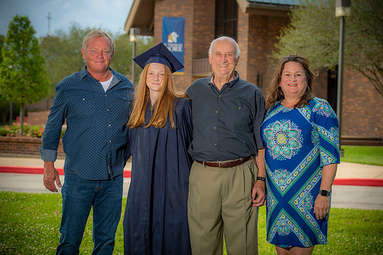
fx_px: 914
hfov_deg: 23.7
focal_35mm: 86
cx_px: 192
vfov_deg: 15.9
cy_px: 128
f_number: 5.6
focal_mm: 86
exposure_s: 1/250
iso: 80
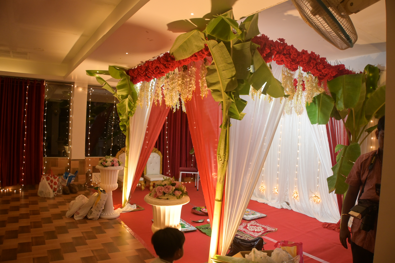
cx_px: 198
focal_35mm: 46
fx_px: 502
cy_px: 132
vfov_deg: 29.4
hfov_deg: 43.0
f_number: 8
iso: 800
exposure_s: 1/160
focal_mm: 30.5
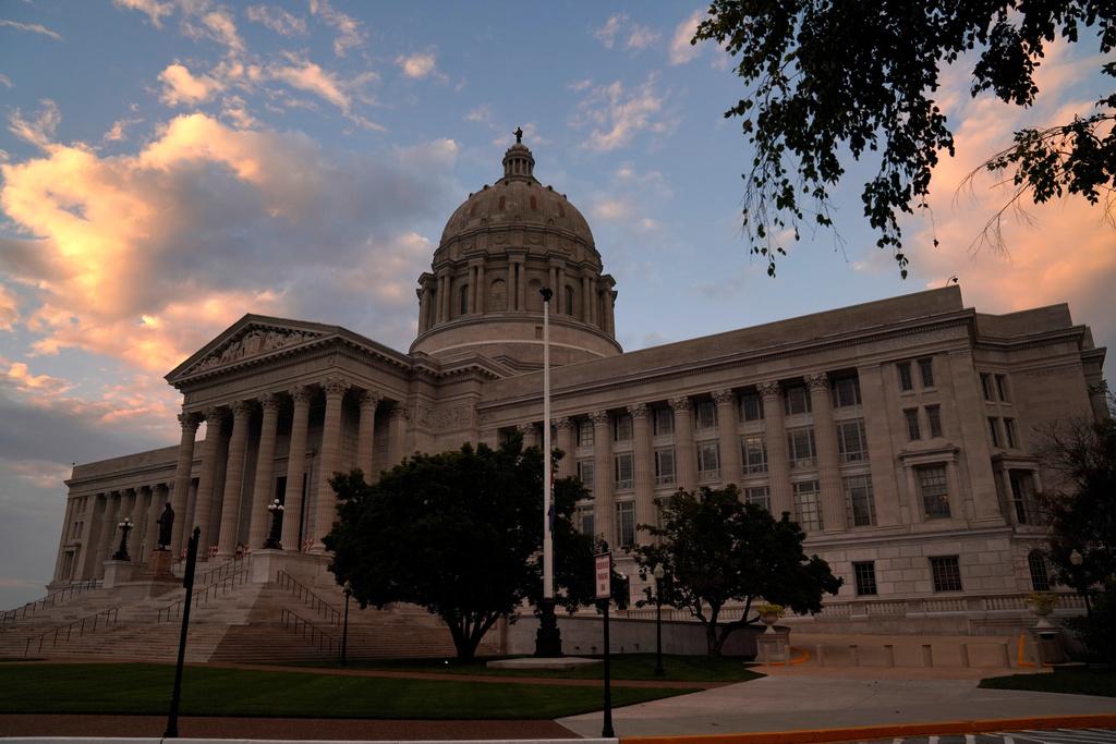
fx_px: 775
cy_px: 372
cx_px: 558
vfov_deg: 51.3
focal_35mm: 25
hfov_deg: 71.5
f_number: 5.6
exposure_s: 1/500
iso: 500
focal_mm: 25
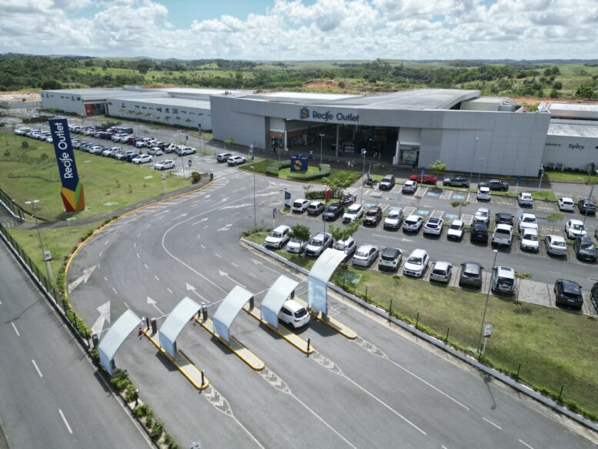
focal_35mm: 24
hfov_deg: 71.6
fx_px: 415
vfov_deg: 56.8
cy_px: 224
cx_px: 299
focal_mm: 6.72
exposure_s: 1/4000
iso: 200
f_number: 1.7
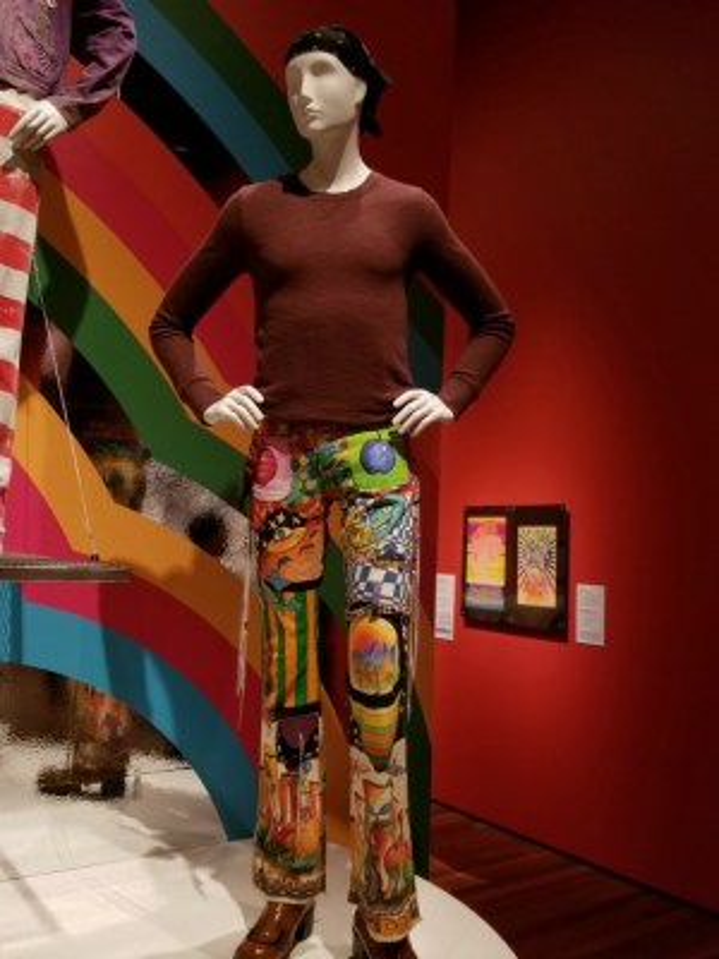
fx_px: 720
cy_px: 480
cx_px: 360
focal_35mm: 26
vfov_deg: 67.3
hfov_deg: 53.1
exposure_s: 1/11
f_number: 1.7
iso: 250
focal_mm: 4.25
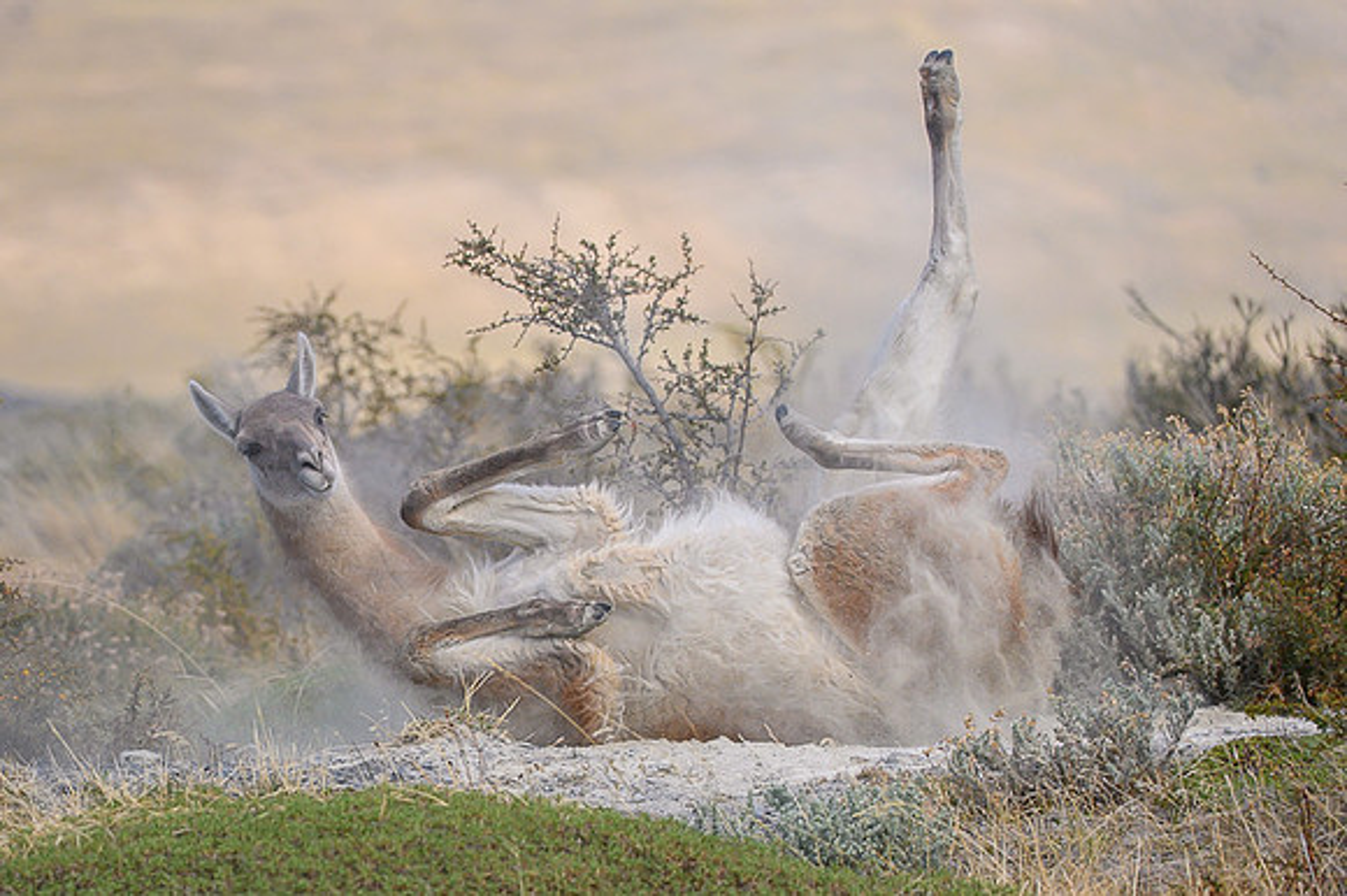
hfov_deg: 6.8
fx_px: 11334
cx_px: 213
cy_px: 754
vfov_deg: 4.5
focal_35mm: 303
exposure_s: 1/4000
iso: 800
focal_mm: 180
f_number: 4
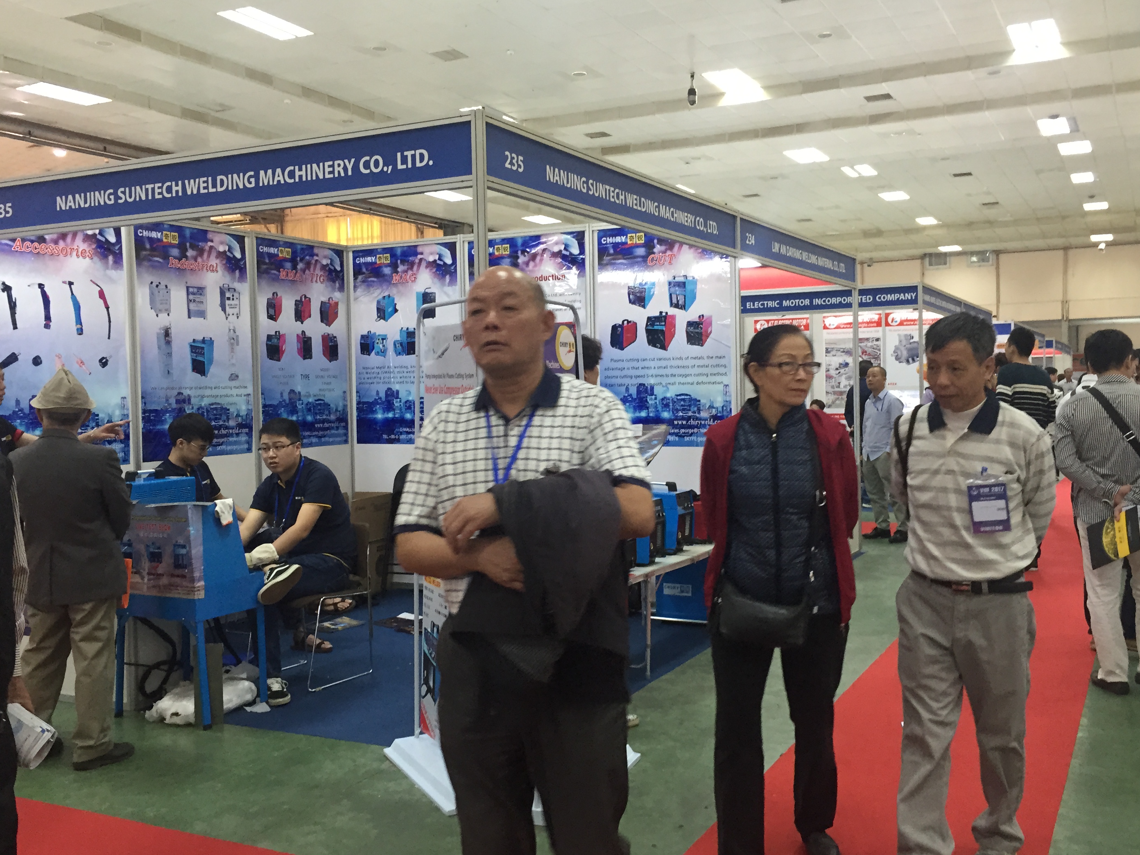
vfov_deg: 41.8
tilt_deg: -3.2
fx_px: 1120
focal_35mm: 34
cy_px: 427
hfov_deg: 54.0
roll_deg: +0.1
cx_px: 578
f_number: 2.2
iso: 160
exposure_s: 1/33
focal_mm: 4.15
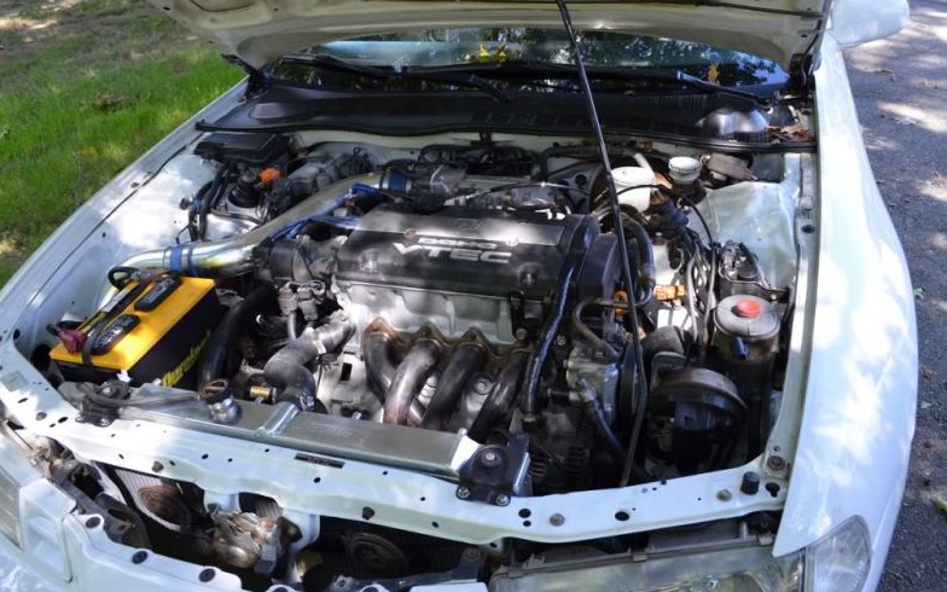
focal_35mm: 28
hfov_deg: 66.5
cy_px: 275
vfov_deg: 44.5
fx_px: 723
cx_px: 470
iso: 400
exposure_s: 1/125
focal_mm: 18
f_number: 5.6
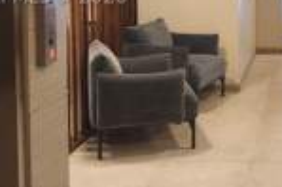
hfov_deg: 24.7
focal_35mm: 77
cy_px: -4
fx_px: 602
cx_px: 301
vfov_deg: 17.2
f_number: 1.8
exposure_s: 1/120
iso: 400
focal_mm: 5.4
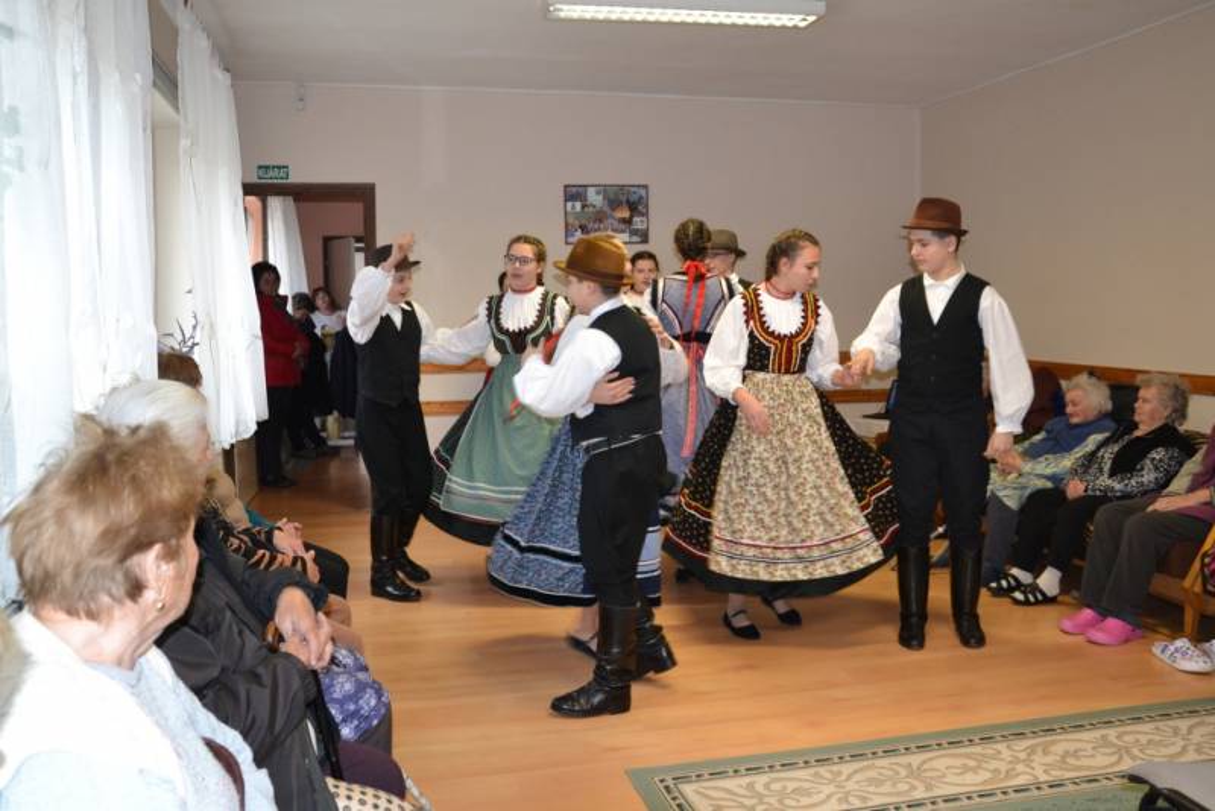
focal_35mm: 32
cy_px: 406
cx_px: 608
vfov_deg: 41.7
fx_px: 1063
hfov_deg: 59.5
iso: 1250
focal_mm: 21
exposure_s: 1/60
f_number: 3.8
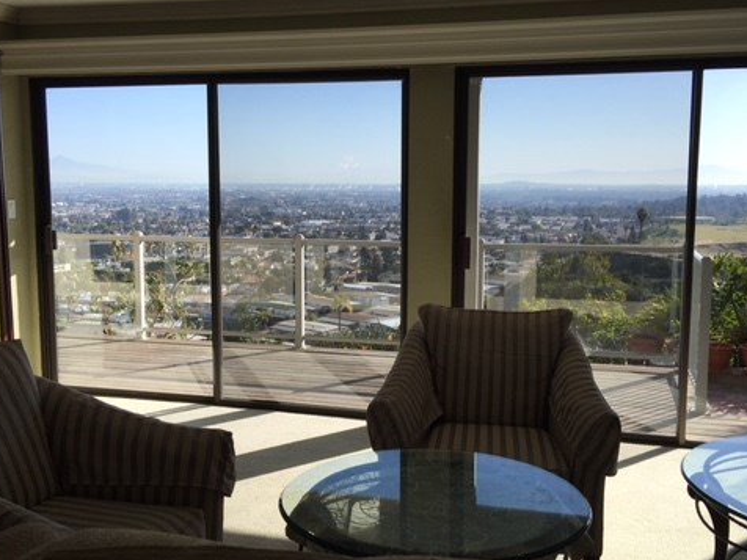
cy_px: 289
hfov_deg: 47.8
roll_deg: -0.3
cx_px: 353
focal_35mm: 39
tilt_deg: -5.8
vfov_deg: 36.8
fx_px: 842
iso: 25
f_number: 2.2
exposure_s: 1/1099
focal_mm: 4.15
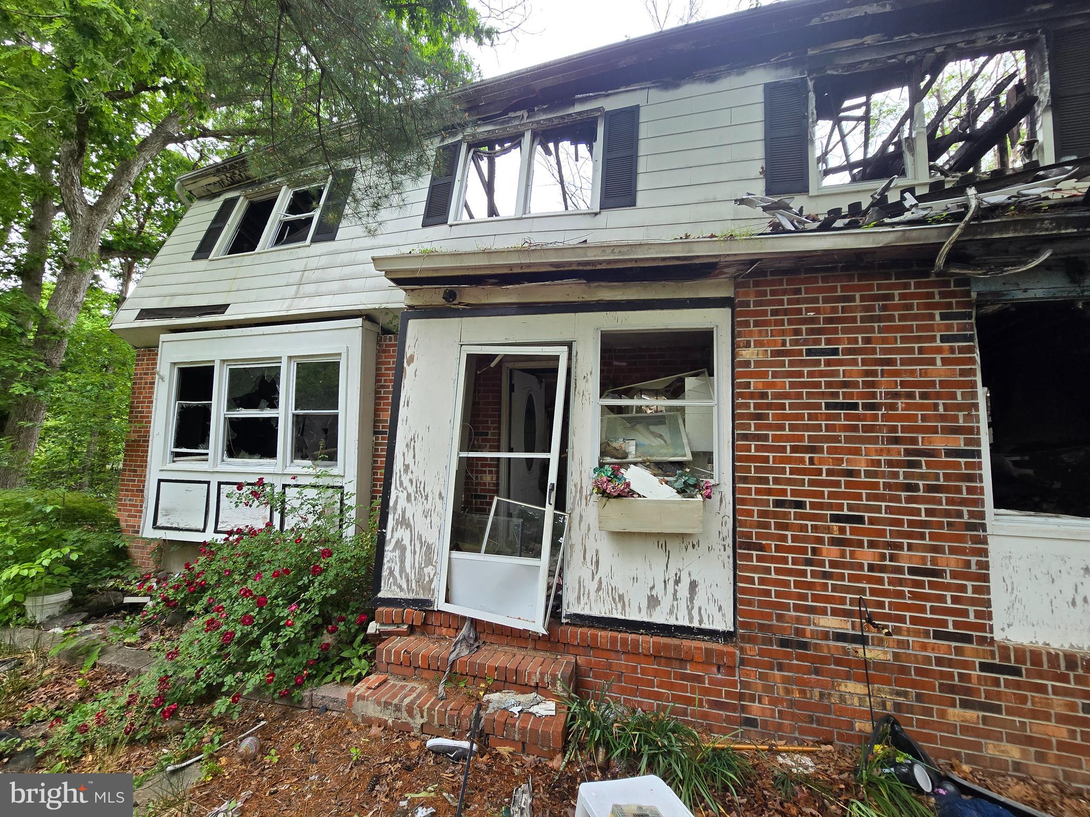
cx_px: 545
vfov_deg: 89.9
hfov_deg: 106.2
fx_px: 409
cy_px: 408
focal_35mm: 13
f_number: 2.2
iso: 64
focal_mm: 2.2
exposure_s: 1/120
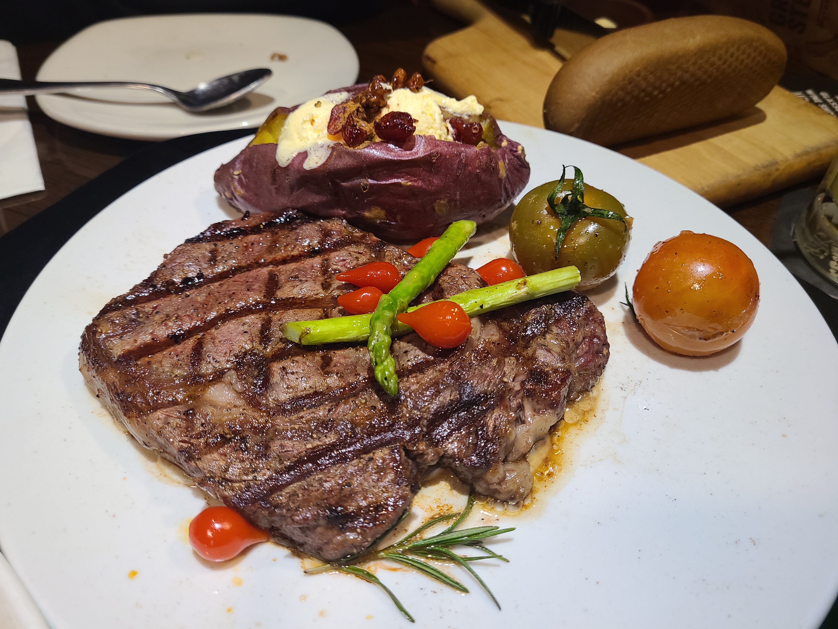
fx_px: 629
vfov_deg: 53.1
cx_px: 419
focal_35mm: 26
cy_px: 314
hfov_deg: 67.3
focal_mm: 5.4
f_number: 1.8
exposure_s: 1/40
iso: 320
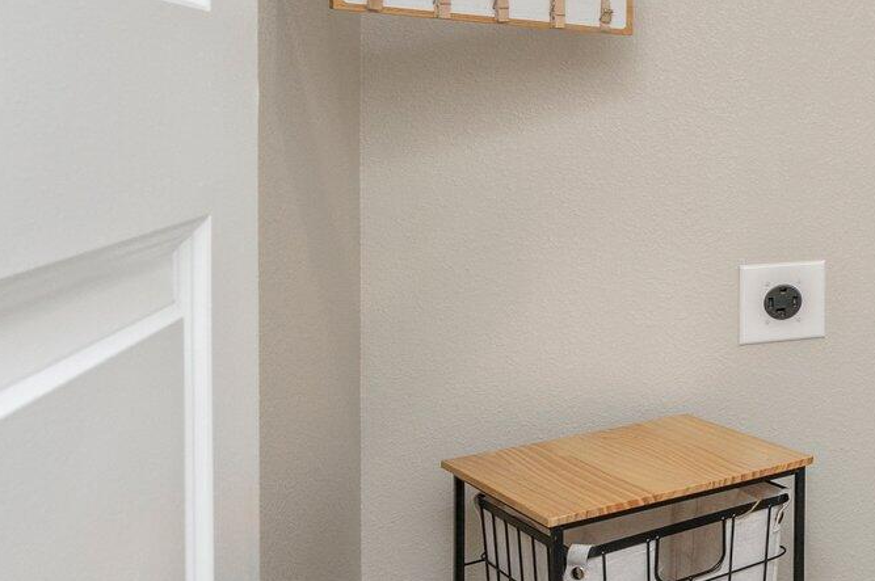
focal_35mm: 43
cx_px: 1272
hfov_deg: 29.8
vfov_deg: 30.3
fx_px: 1044
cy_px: 114
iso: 320
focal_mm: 14
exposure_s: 1/60
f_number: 9
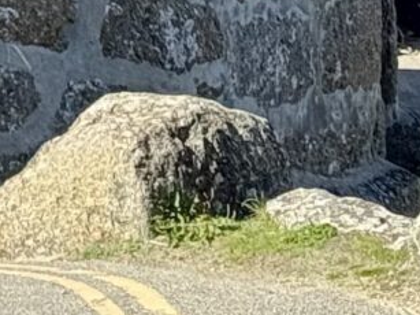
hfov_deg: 5.8
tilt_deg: +5.6
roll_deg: +2.2
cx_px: -802
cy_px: -614
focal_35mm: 318
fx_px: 3857
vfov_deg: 4.5
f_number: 1.78
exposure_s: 1/2415
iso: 64
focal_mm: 6.76
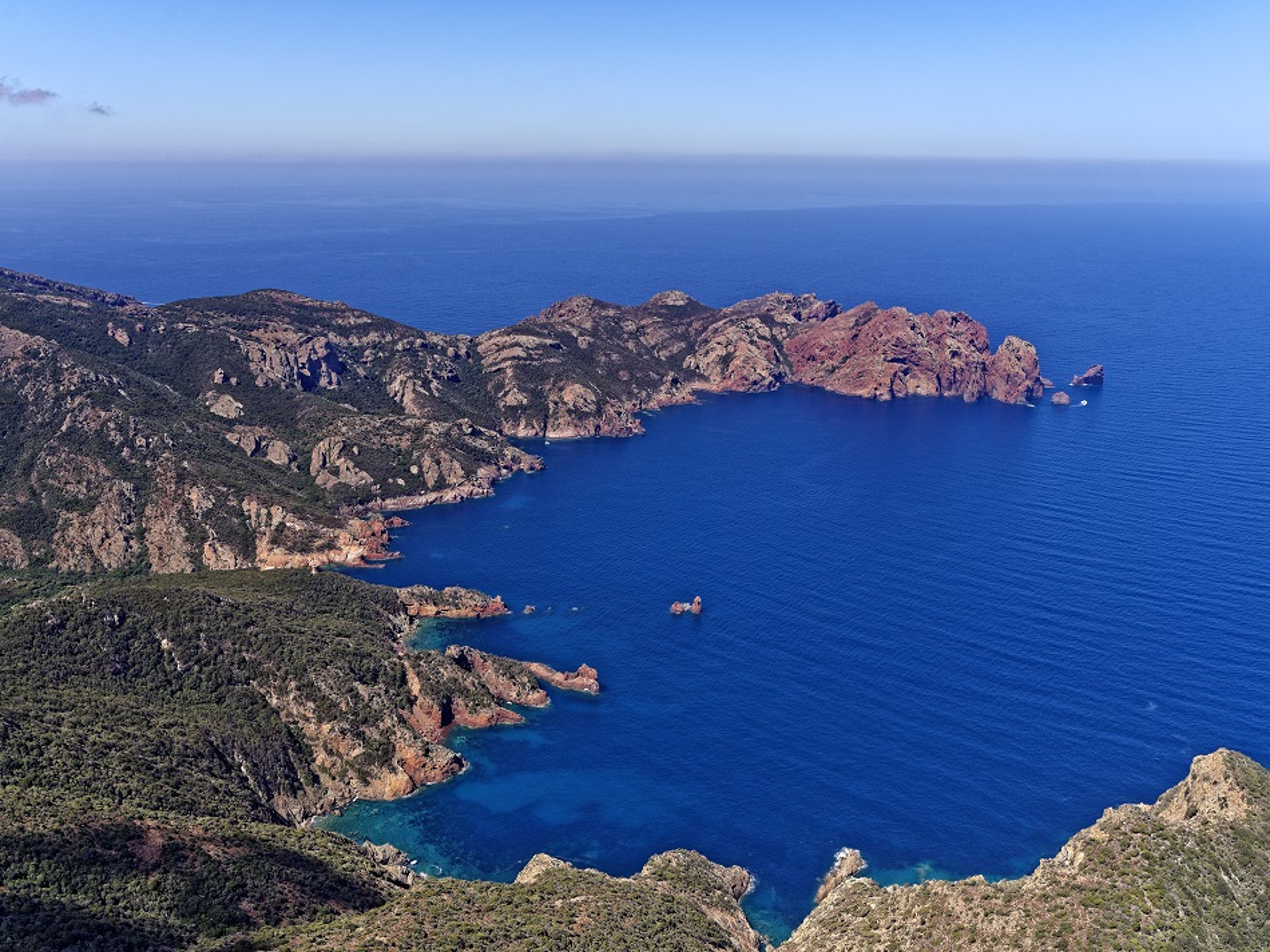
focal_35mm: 27
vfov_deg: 51.3
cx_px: 635
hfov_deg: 65.3
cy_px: 476
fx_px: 990
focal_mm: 35
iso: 200
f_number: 6.3
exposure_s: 1/640
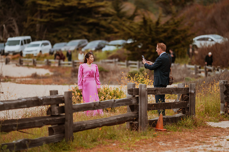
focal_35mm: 135
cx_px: 114
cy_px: 76
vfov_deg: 10.1
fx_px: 858
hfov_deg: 15.2
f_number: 1.8
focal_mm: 135
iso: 160
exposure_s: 1/1600
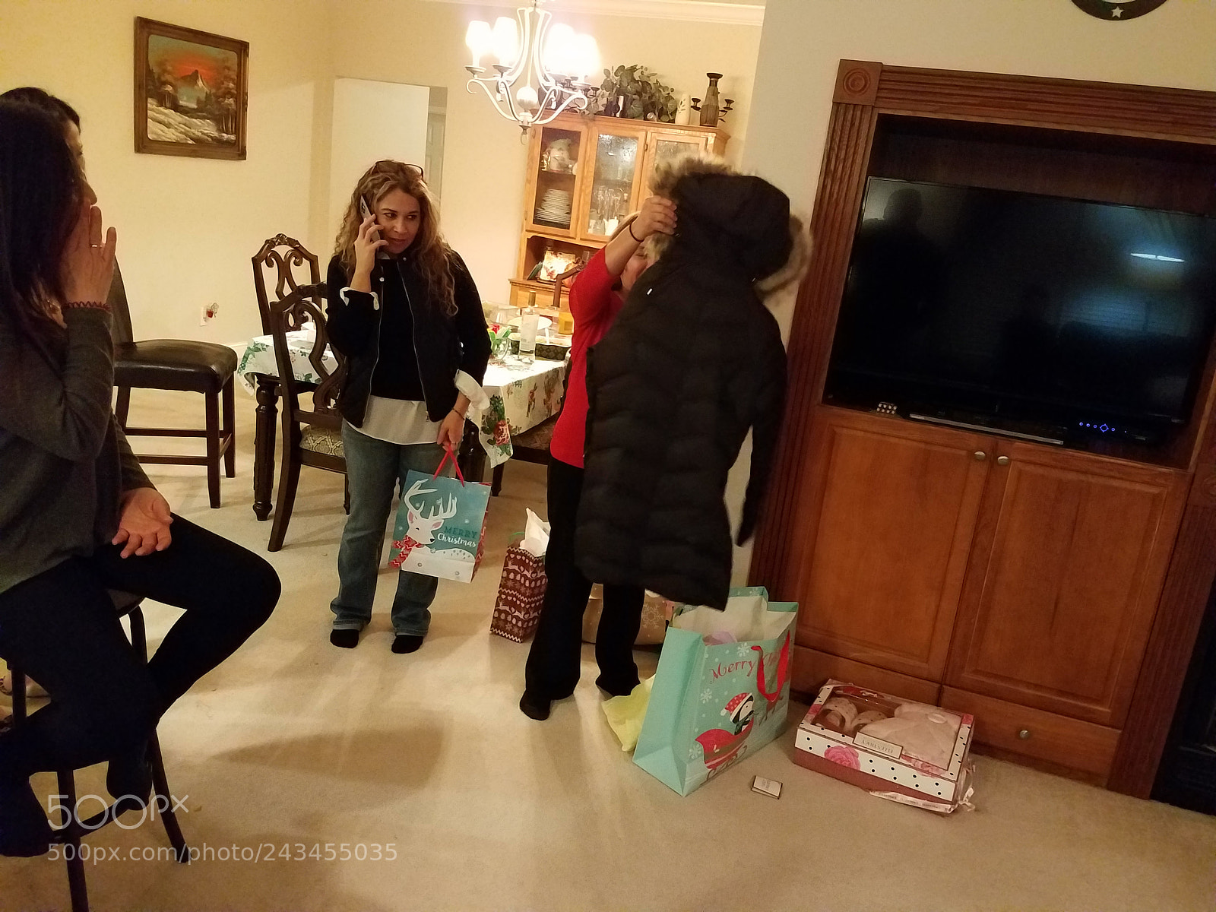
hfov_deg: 67.3
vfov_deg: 53.1
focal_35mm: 26
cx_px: 608
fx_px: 913
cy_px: 456
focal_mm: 4.2
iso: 800
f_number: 1.7
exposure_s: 1/40
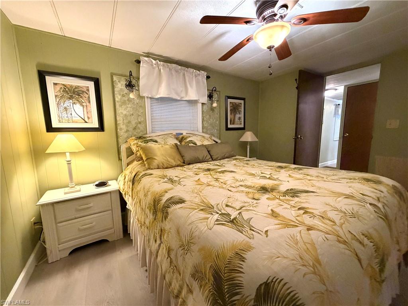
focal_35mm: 14
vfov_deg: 85.7
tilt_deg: -7.7
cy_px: 153
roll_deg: +1.3
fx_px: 165
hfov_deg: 102.1
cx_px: 204
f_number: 2.2
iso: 500
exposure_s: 1/60
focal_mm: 2.22
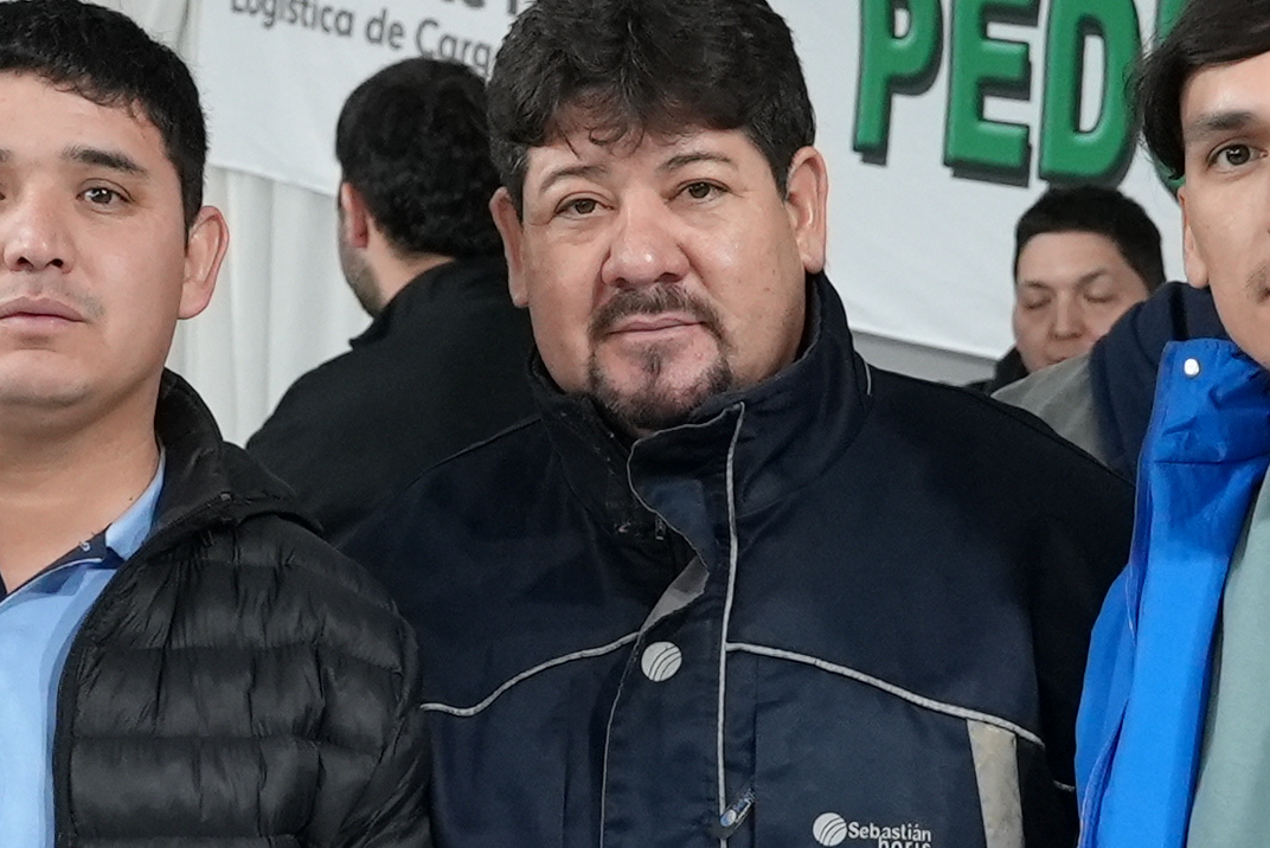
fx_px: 3918
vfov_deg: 12.3
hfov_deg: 18.4
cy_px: 662
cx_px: 543
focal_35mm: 111
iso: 5000
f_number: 4.5
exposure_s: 1/160
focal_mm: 29
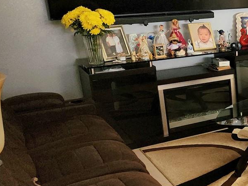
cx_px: 317
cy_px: 99
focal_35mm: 61
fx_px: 437
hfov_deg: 27.0
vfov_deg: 24.0
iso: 160
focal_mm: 6.4
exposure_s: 1/24
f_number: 1.8
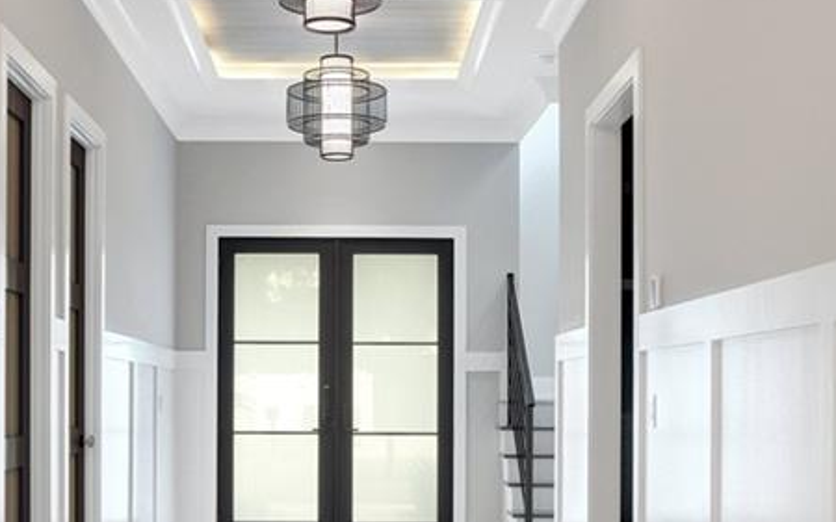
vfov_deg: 22.1
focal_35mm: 58
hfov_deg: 35.1
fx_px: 1321
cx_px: 360
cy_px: 412
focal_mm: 16
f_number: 8
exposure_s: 1/15
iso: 500
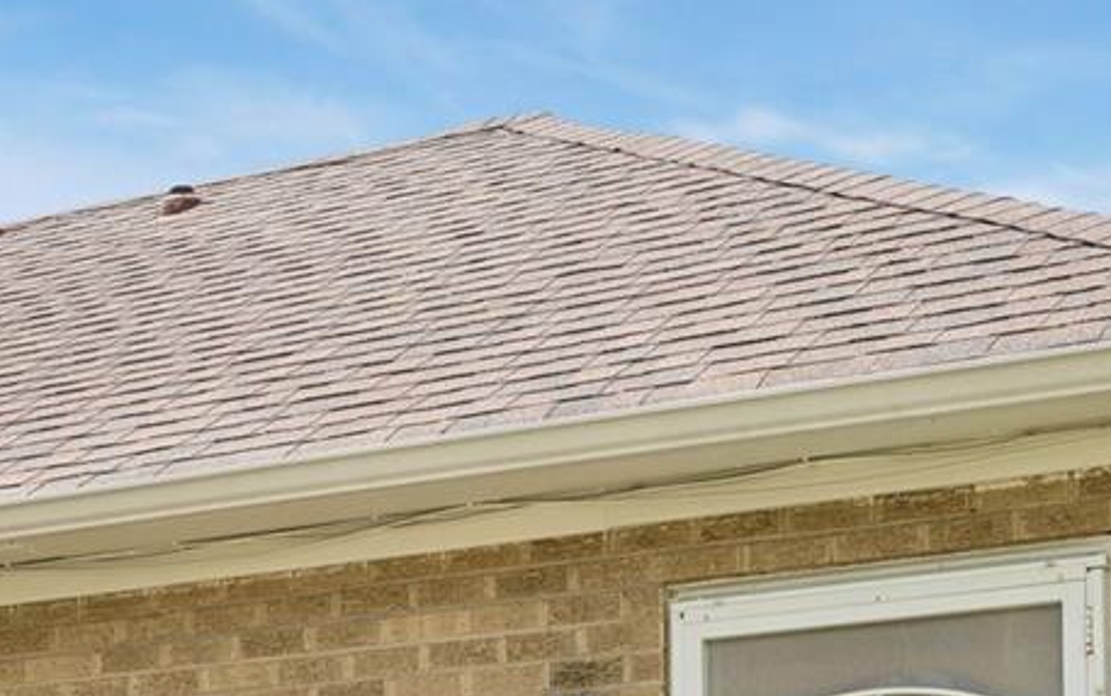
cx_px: 464
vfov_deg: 12.7
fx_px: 2756
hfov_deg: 22.8
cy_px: 1363
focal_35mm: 91
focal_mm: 34
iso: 400
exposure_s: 1/640
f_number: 9
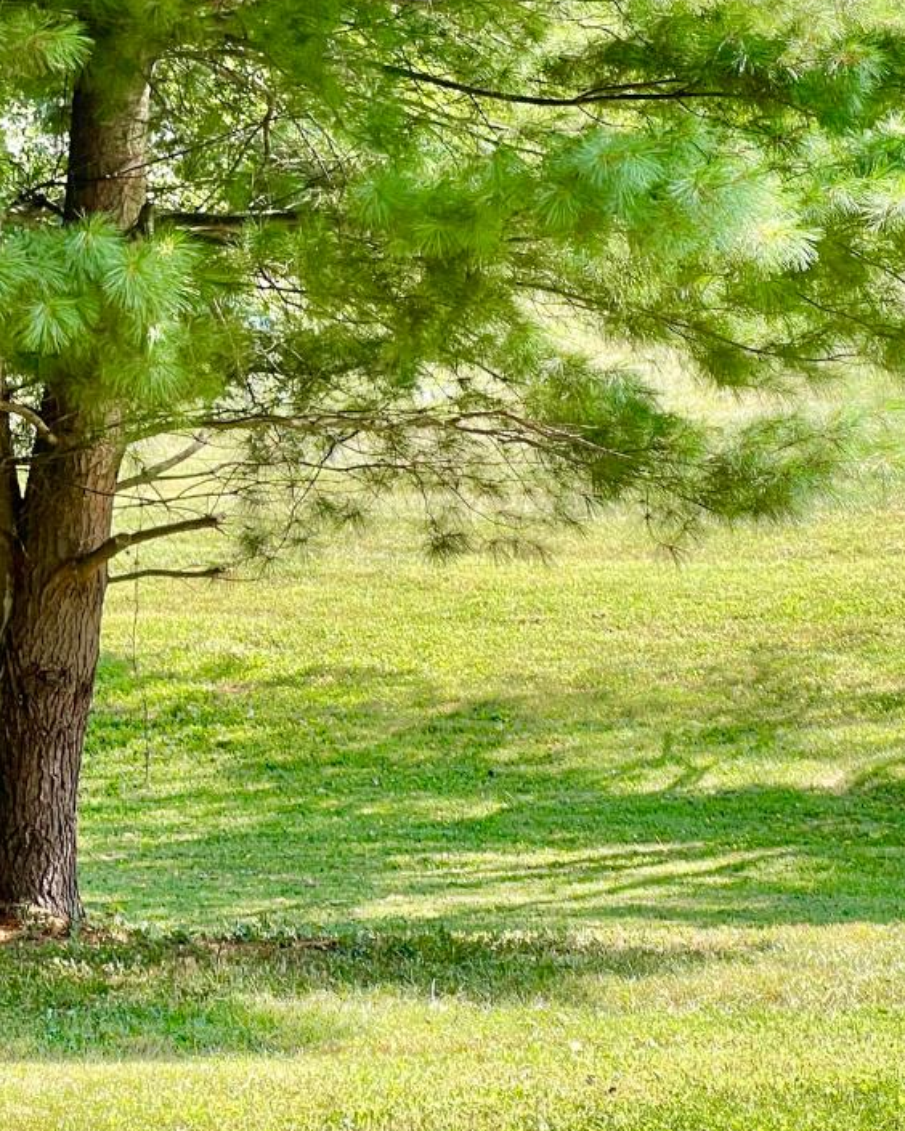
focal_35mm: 160
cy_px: 261
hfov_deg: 9.5
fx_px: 5357
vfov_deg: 12.0
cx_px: -247
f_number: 2.8
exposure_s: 1/99
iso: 40
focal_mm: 9
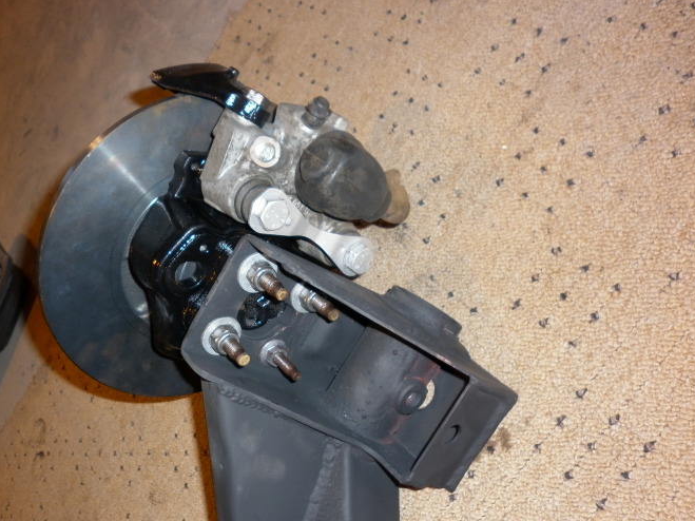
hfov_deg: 53.7
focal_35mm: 34
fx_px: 683
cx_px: 285
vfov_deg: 41.6
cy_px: 314
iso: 100
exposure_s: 1/30
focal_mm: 5
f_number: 2.8
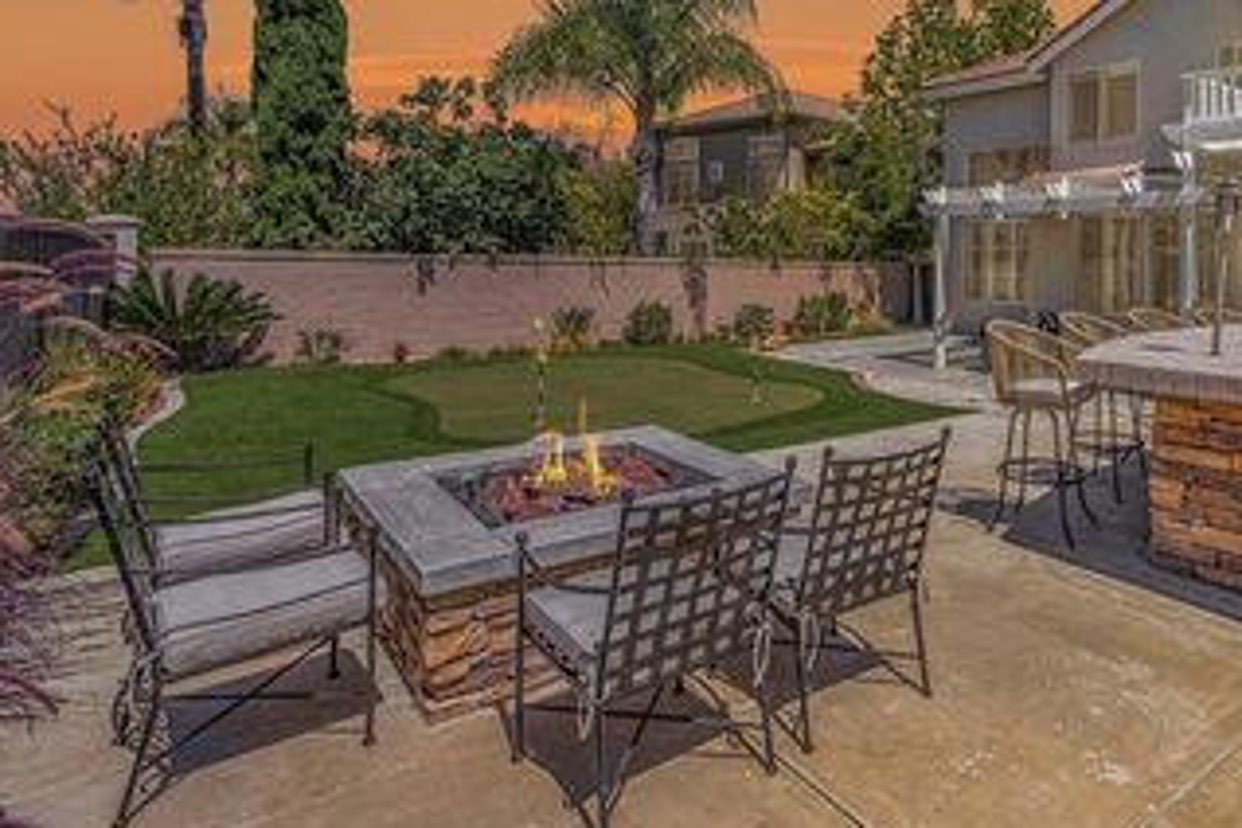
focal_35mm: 22
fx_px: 759
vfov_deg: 55.4
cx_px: 875
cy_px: 244
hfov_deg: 74.9
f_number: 6.3
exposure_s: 1/2000
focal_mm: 14
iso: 160
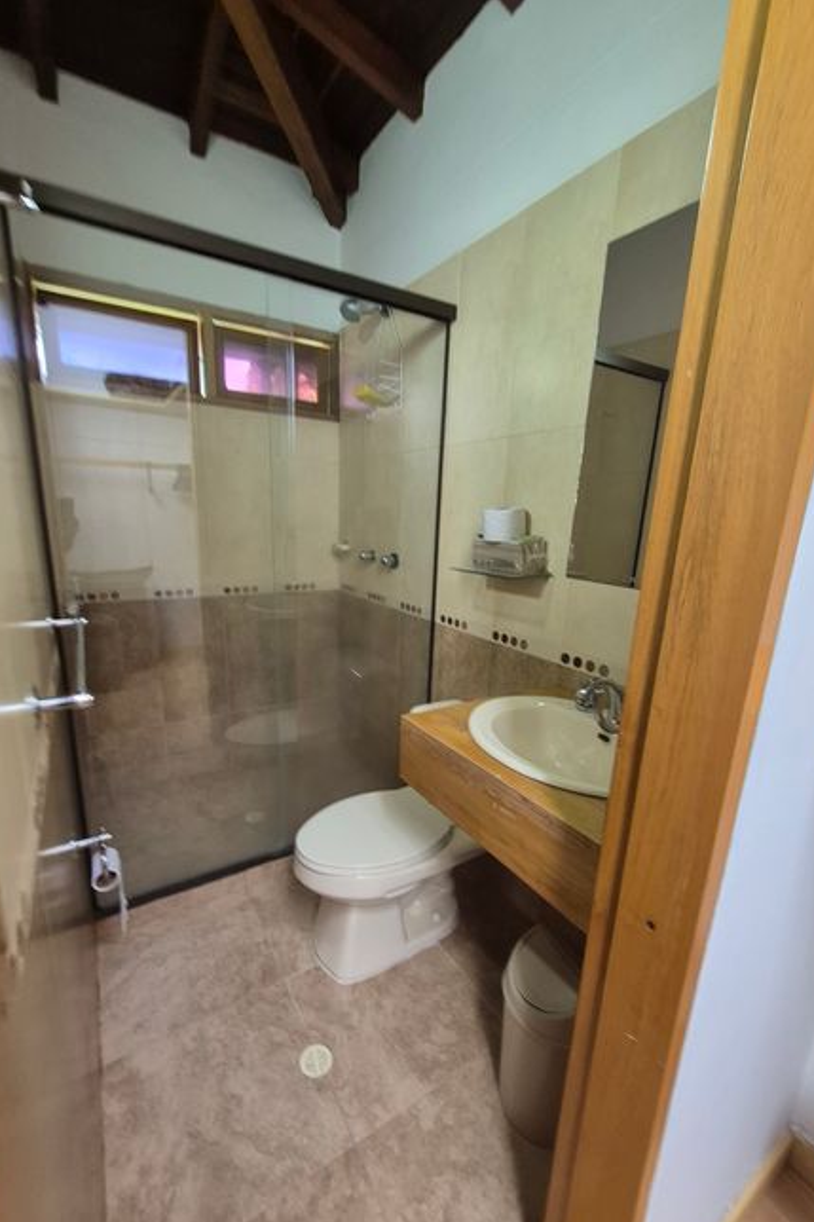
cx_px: 398
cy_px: 631
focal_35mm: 14
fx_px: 475
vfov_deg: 104.2
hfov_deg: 81.2
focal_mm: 1.74
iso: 125
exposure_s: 1/60
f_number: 2.2
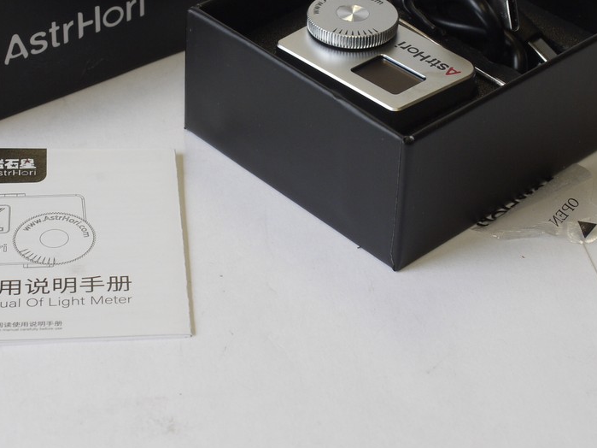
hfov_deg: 19.0
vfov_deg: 14.3
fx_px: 1776
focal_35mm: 103
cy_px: 138
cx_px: 203
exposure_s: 1/40
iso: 200
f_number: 8
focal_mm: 30
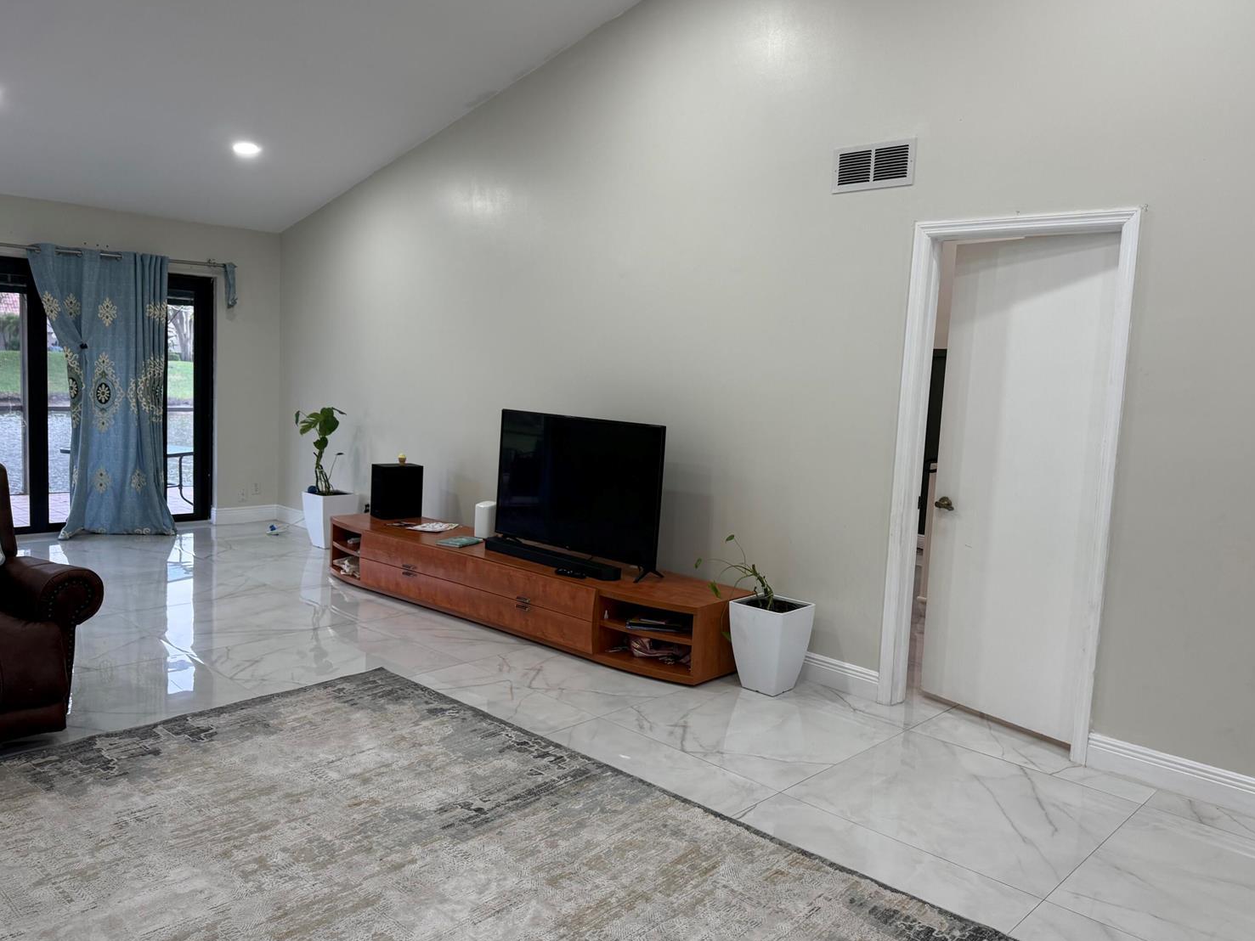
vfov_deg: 53.1
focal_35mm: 26
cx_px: 666
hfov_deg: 67.2
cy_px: 462
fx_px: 943
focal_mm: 6.76
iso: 160
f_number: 1.78
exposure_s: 1/120
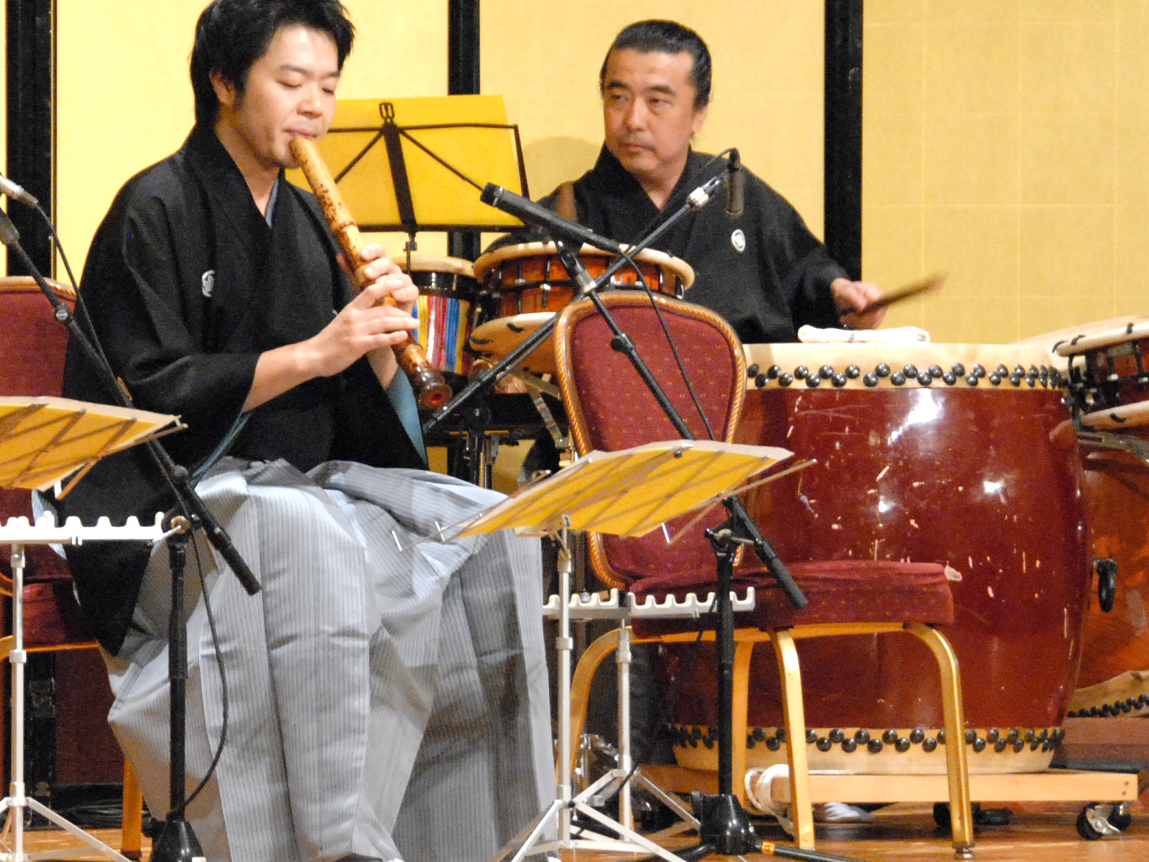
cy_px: 340
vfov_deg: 7.0
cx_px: 156
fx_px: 7070
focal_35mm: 213
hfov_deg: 9.3
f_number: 5.6
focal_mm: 82
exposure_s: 1/50
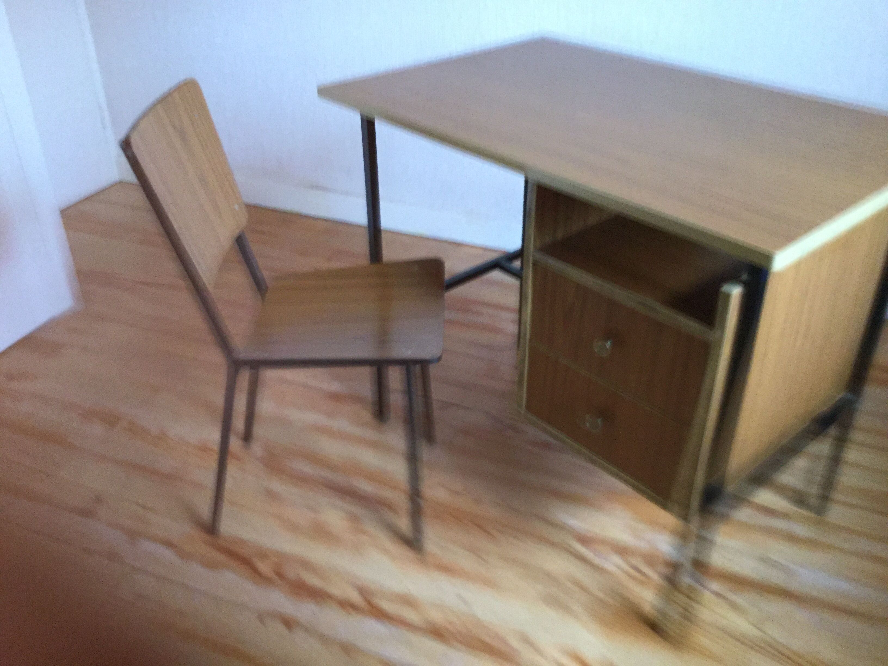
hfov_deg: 58.4
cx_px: 444
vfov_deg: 45.4
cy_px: 333
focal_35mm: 31
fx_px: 795
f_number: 2.4
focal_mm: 3.3
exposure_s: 1/33
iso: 160
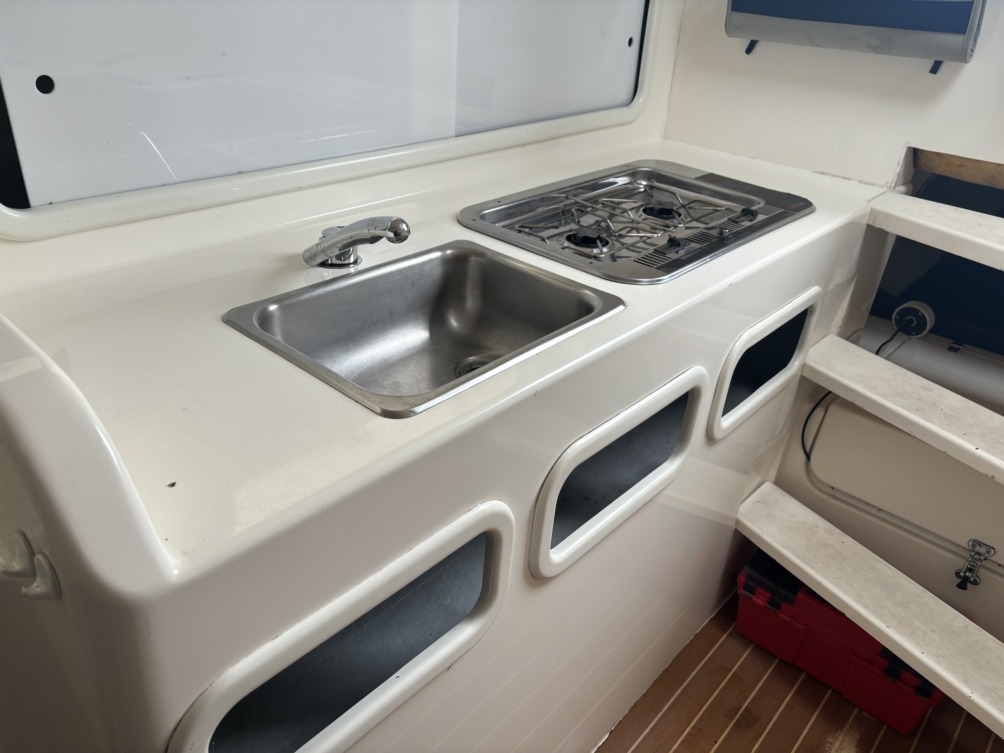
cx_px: 502
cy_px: 376
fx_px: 754
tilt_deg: -30.4
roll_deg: -3.2
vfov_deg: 53.1
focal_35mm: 26
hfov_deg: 67.3
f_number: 1.6
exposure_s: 1/121
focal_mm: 5.96
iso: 50
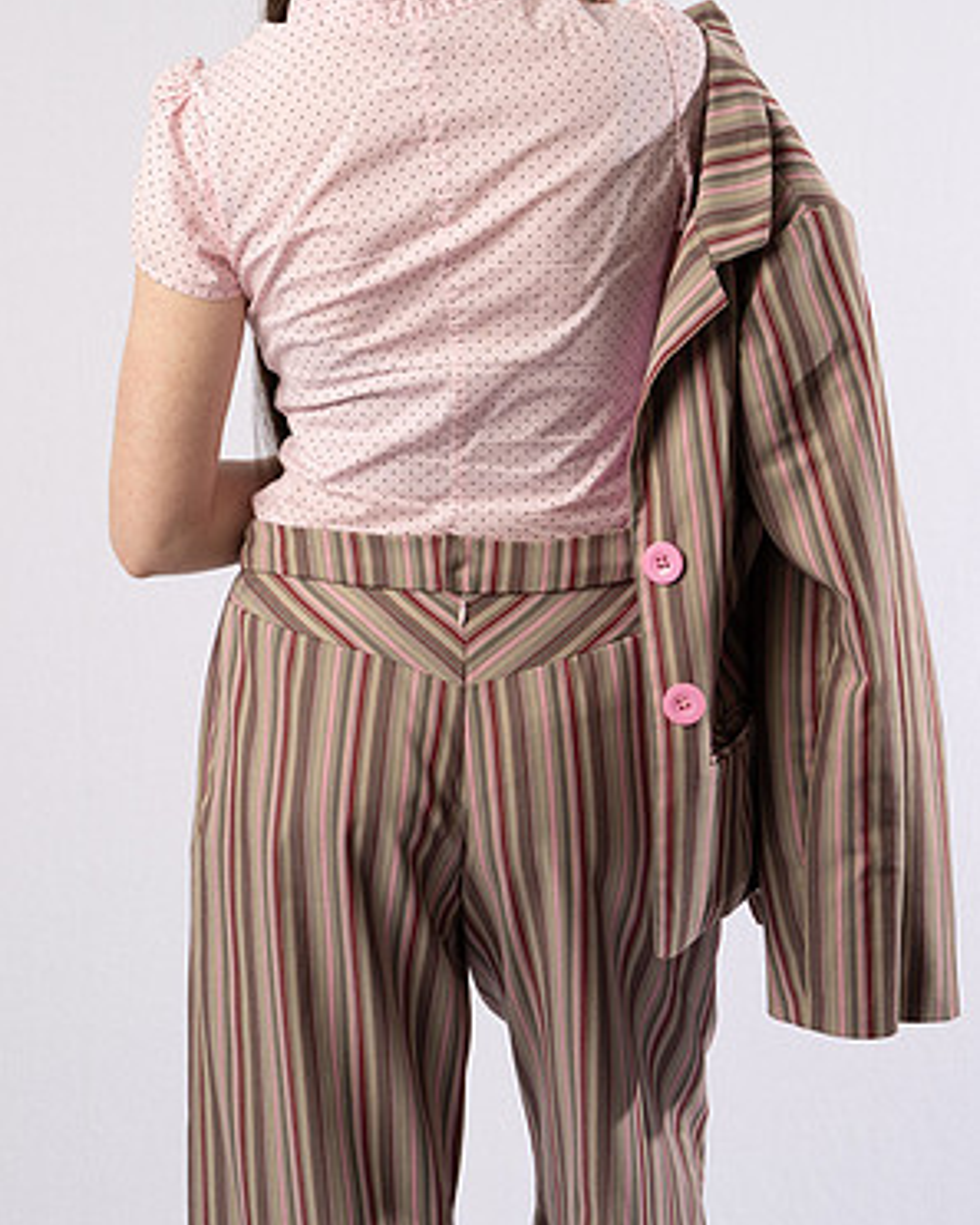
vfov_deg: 21.3
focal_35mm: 90
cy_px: 551
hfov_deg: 17.1
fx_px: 3262
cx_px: 492
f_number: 8
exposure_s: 1/125
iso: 100
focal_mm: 79
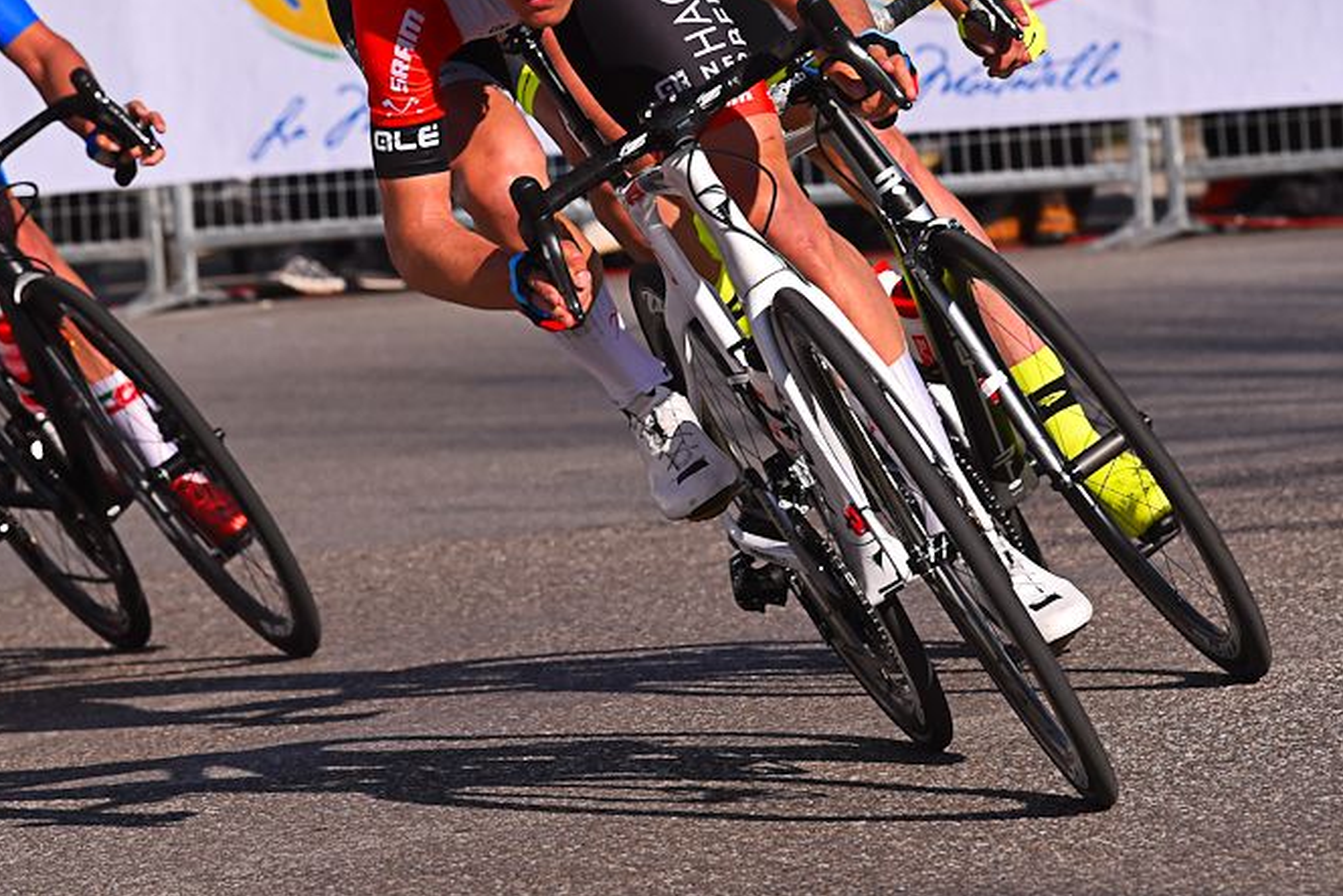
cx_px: 481
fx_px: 11231
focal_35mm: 301
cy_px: 231
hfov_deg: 6.8
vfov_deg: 4.6
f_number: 7.1
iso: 320
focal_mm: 200
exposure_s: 1/1600
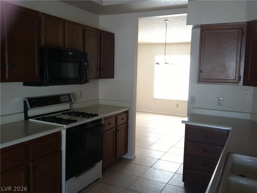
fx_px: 260
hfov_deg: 52.6
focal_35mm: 35
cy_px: 96
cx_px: 128
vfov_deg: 40.7
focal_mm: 4.28
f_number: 2.4
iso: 125
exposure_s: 1/60
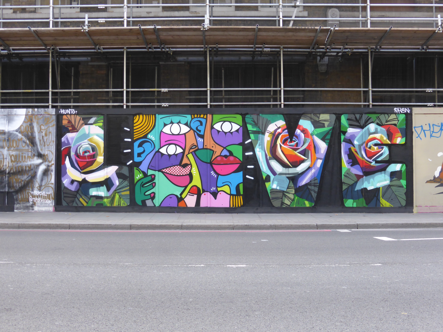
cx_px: 222
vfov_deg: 29.7
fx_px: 627
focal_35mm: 49
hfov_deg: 38.9
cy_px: 166
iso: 160
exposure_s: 1/60
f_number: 4.2
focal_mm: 8.5
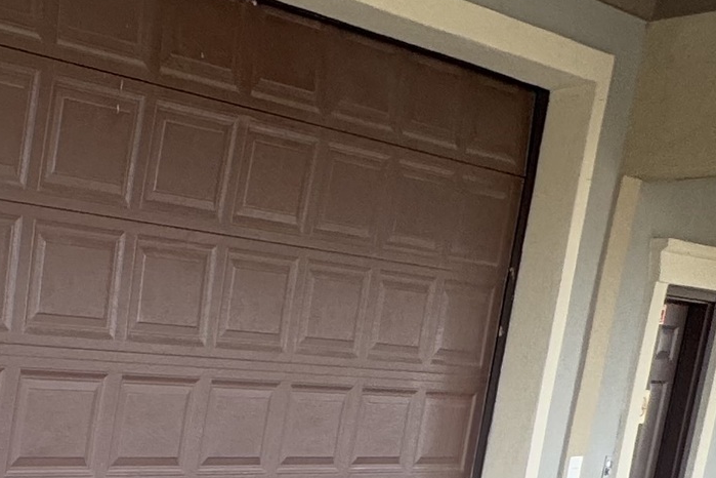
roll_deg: -2.4
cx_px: -603
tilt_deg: -10.5
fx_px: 1273
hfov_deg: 20.7
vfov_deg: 19.9
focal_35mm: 64
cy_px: 584
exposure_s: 1/120
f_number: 2.2
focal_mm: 2.22
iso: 40
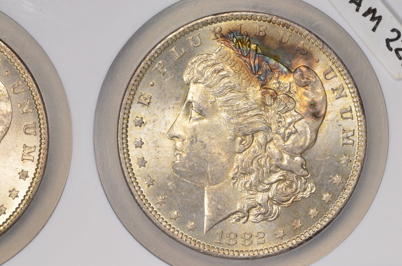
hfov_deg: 9.2
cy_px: 133
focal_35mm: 225
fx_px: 2507
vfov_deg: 6.1
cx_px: 201
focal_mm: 150
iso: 400
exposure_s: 1/20
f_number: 10
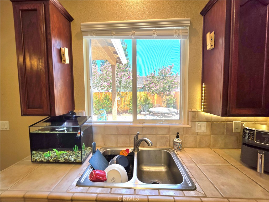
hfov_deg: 106.2
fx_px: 101
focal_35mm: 13
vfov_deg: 89.9
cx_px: 134
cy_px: 101
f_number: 1.9
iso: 25
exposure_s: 1/120
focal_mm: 2.2
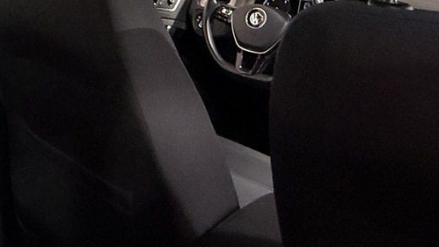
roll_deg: -4.0
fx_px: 512
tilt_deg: +15.2
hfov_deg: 43.2
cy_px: -218
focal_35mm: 44
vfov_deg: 19.2
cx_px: 61
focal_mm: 2.22
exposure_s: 1/60
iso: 500
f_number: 2.2
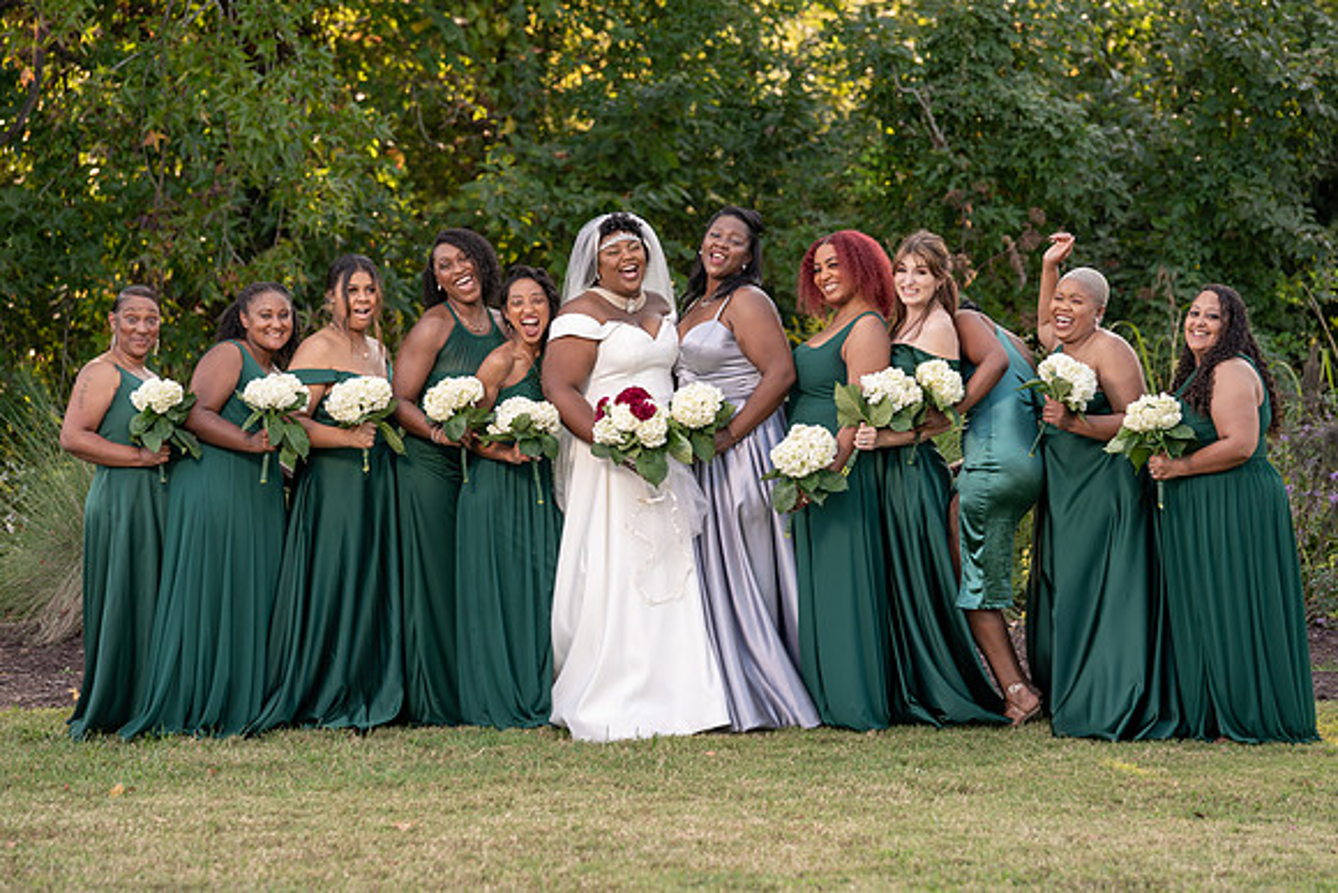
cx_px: 655
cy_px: 437
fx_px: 5303
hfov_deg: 14.4
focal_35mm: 143
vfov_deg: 9.6
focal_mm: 137
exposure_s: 1/200
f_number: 4
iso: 160
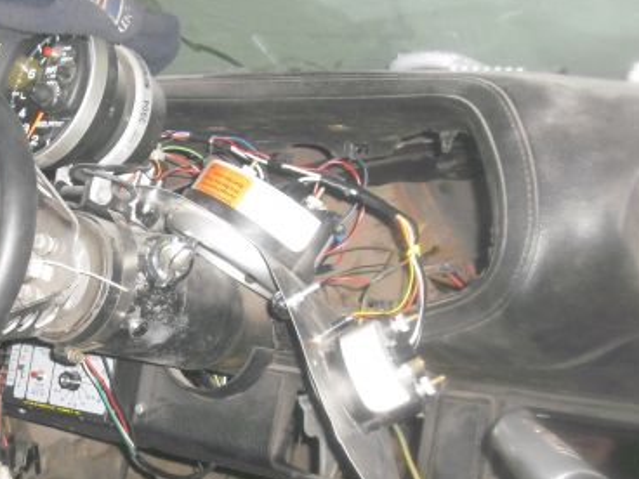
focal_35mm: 62
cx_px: 141
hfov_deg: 30.5
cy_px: 323
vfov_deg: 23.5
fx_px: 1144
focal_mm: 6.2
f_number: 2.8
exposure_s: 1/60
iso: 200
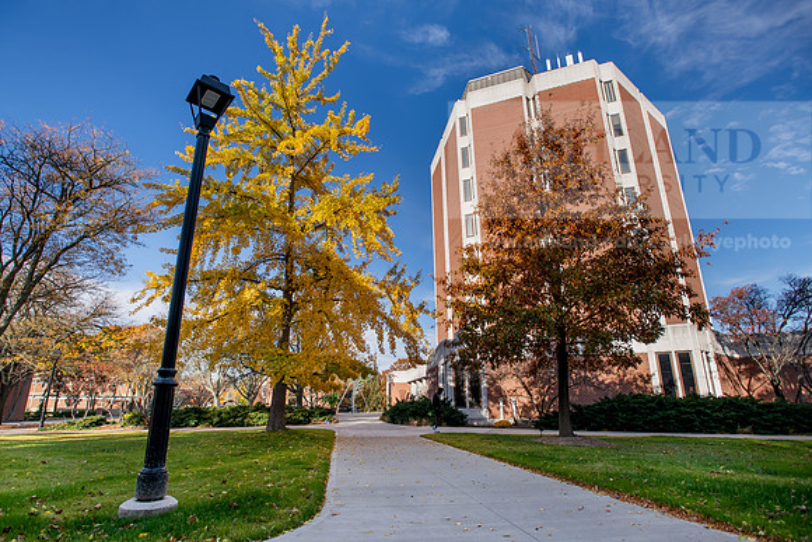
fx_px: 399
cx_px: 390
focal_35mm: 18
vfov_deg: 68.3
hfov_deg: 90.9
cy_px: 282
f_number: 5.6
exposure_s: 1/320
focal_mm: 17
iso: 100
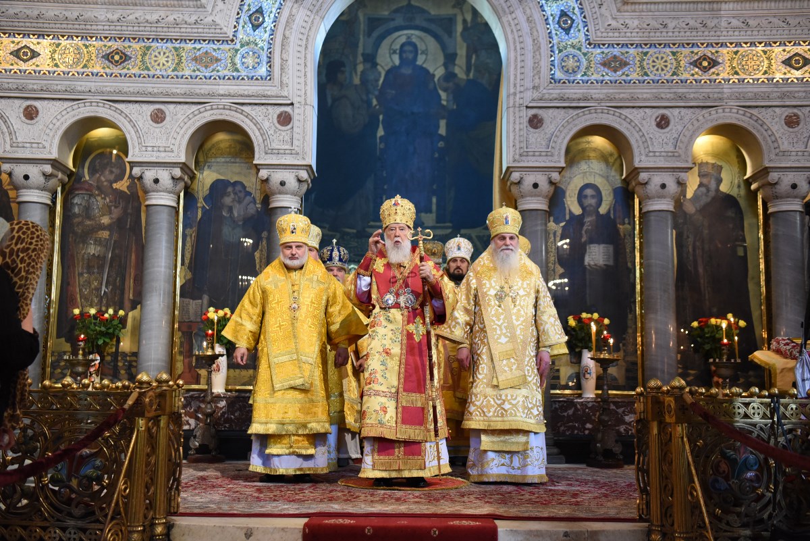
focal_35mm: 44
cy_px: 270
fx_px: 990
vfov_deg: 30.5
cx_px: 405
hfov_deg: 44.5
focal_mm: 44
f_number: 3.2
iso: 3200
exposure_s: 1/100
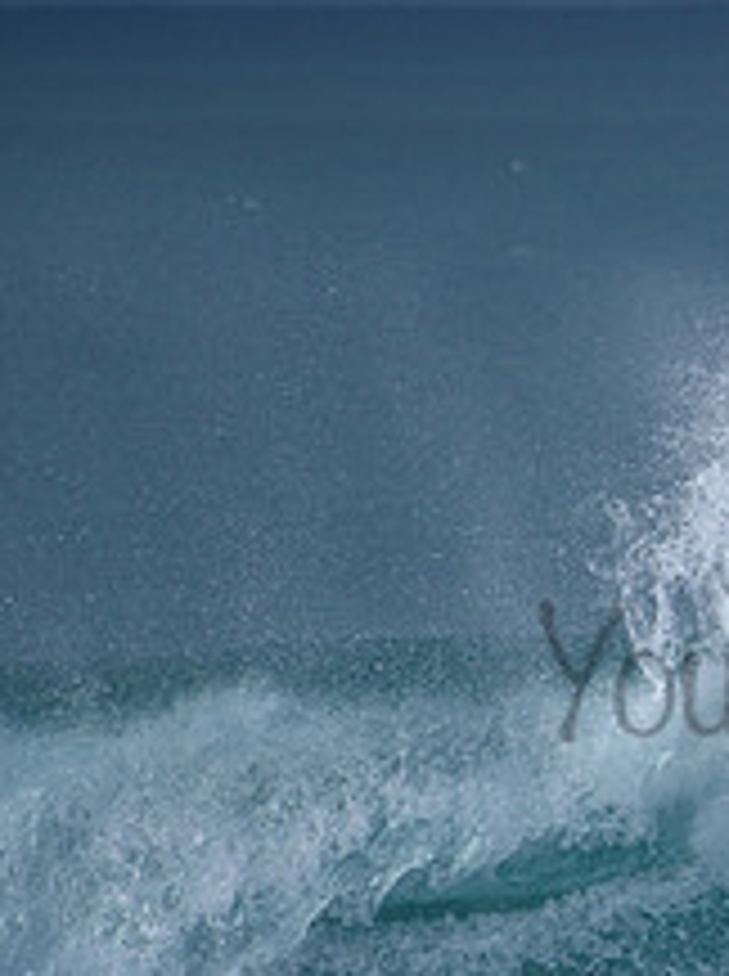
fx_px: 36781
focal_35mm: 1306
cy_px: 632
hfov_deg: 1.1
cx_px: 1004
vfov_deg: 1.5
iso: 200
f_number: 5.6
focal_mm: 500
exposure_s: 1/2000
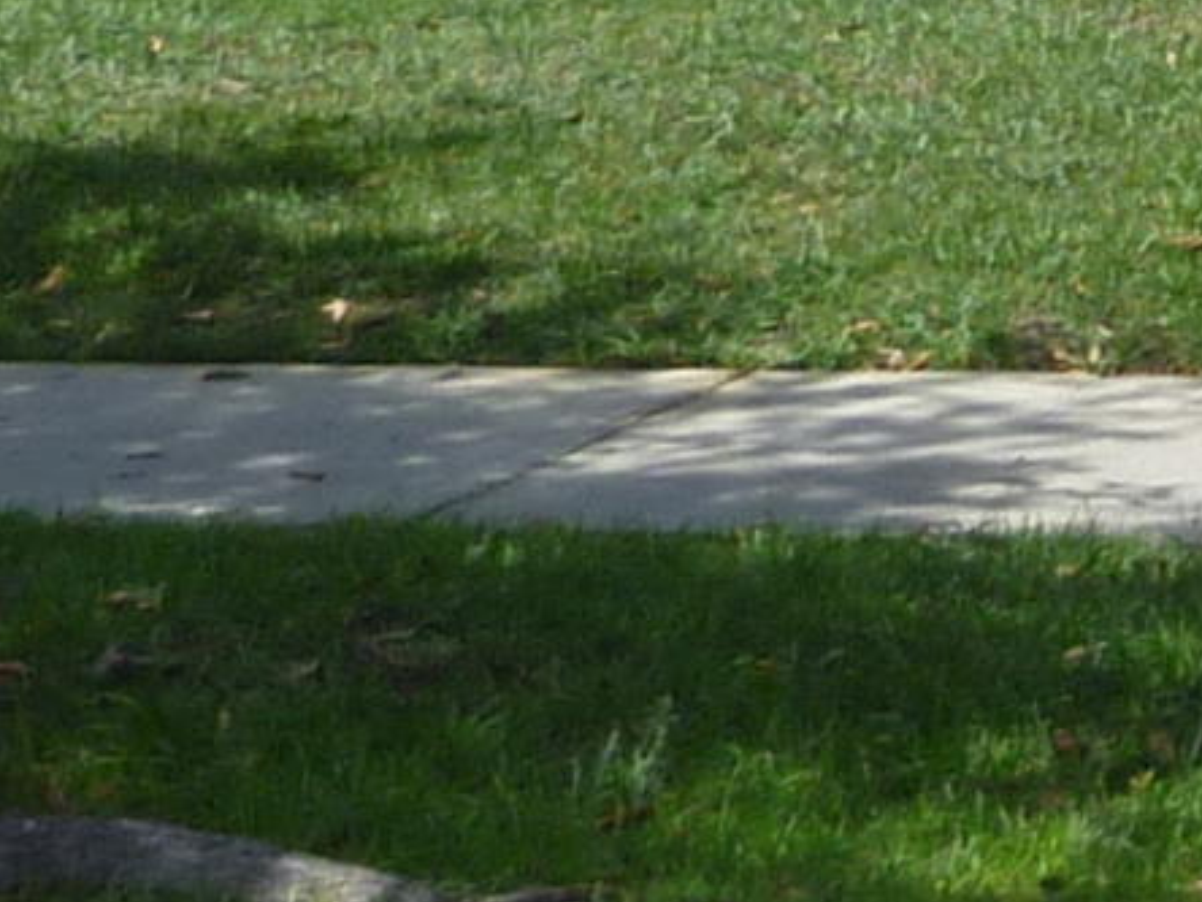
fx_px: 6806
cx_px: 2585
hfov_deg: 9.3
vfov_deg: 7.4
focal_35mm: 196
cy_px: -471
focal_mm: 4.9
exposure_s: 1/1000
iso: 100
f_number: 3.3
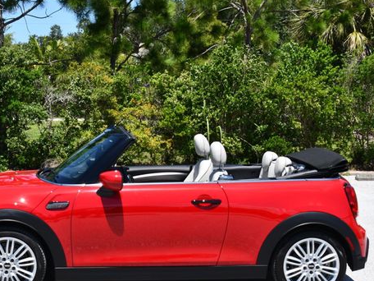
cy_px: 173
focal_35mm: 81
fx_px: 875
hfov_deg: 24.1
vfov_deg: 18.2
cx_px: 143
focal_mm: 30
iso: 140
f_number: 8
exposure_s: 1/250
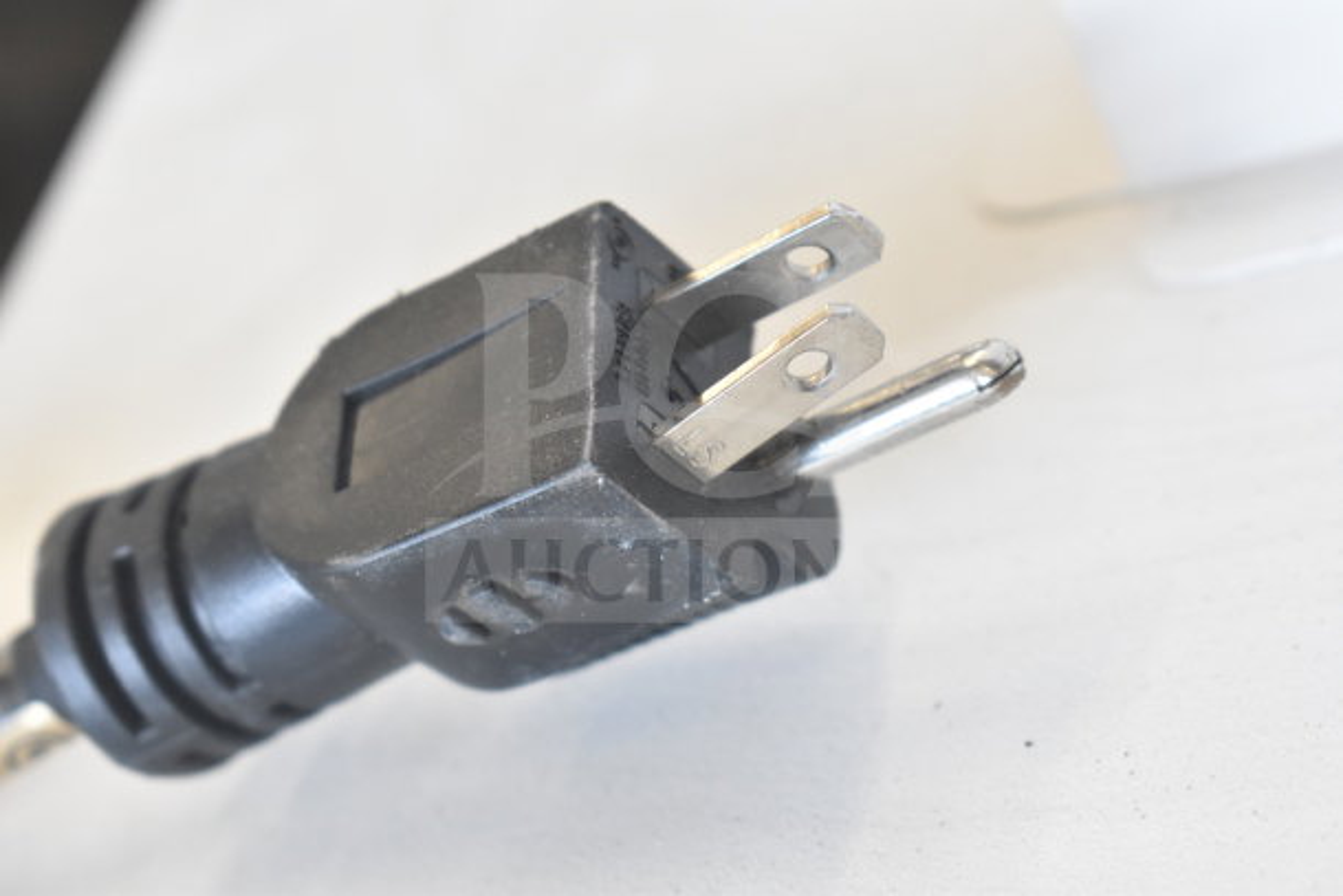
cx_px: 672
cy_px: 448
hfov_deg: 24.6
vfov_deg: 16.6
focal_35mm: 82
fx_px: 3078
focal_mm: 55
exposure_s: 1/100
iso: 1600
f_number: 5.6
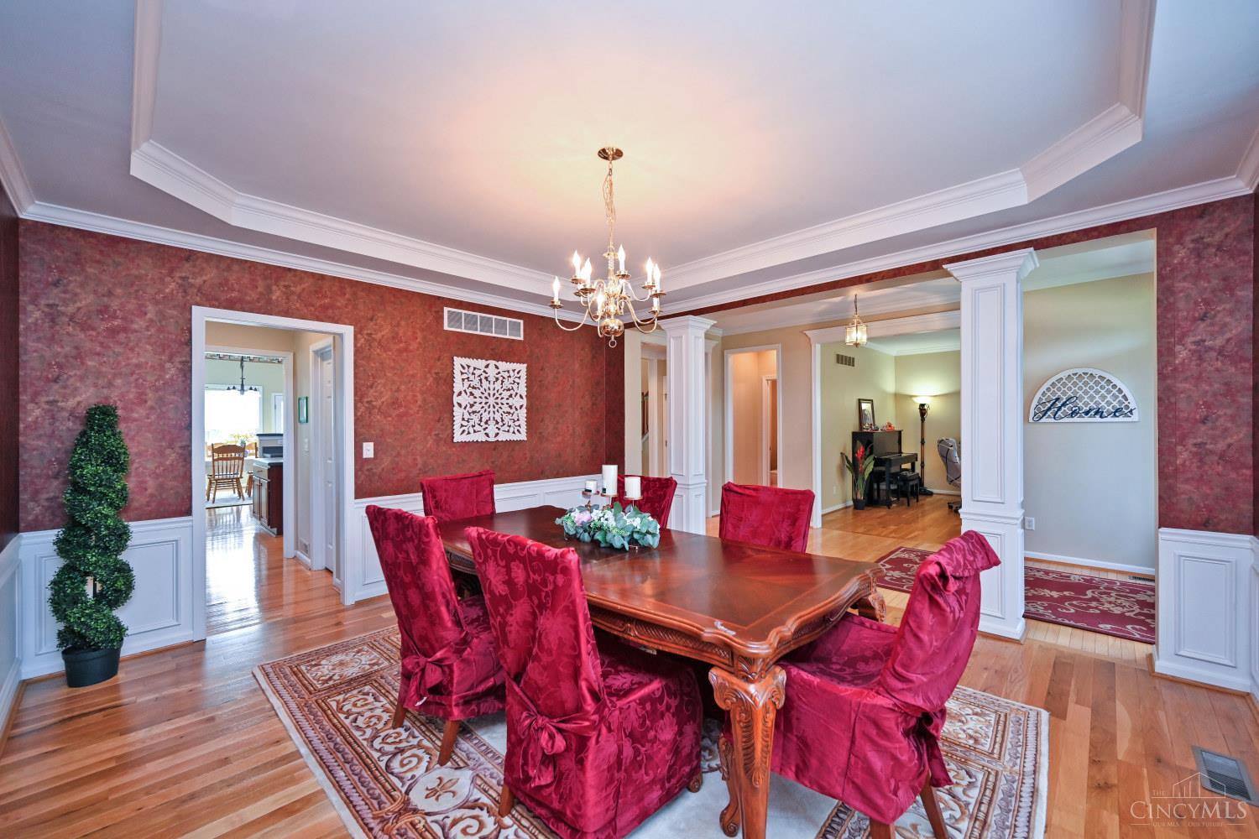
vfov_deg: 81.2
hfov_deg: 104.3
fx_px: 490
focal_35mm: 14
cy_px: 420
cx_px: 630
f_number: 4
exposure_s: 1/60
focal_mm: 14
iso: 560
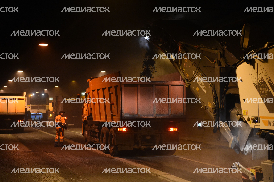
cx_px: 137
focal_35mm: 70
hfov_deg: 28.9
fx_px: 532
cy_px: 91
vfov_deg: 19.4
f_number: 3.2
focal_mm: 70
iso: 5000
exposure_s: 1/400
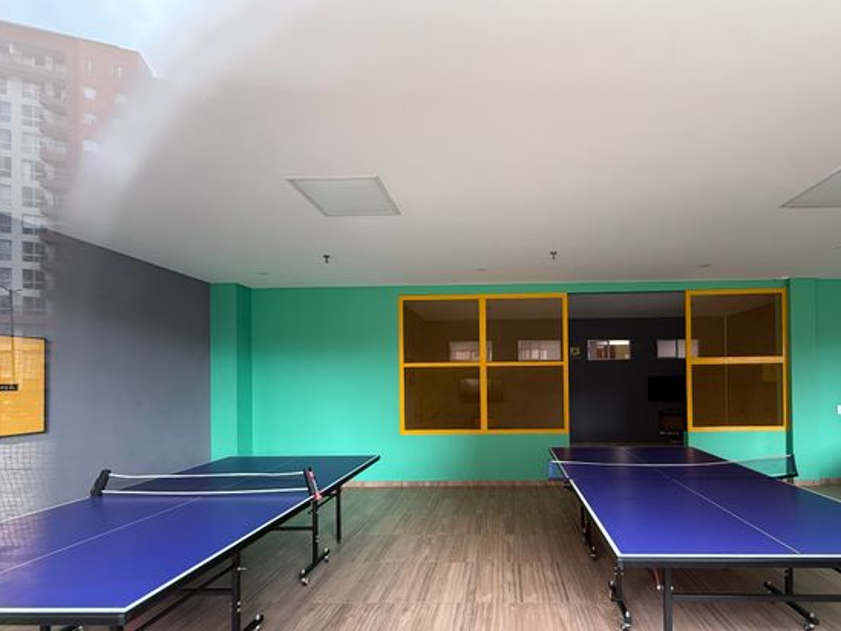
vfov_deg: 74.0
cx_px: 497
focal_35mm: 17
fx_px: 413
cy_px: 377
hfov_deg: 90.0
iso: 320
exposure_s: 1/99
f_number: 2.2
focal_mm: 2.22
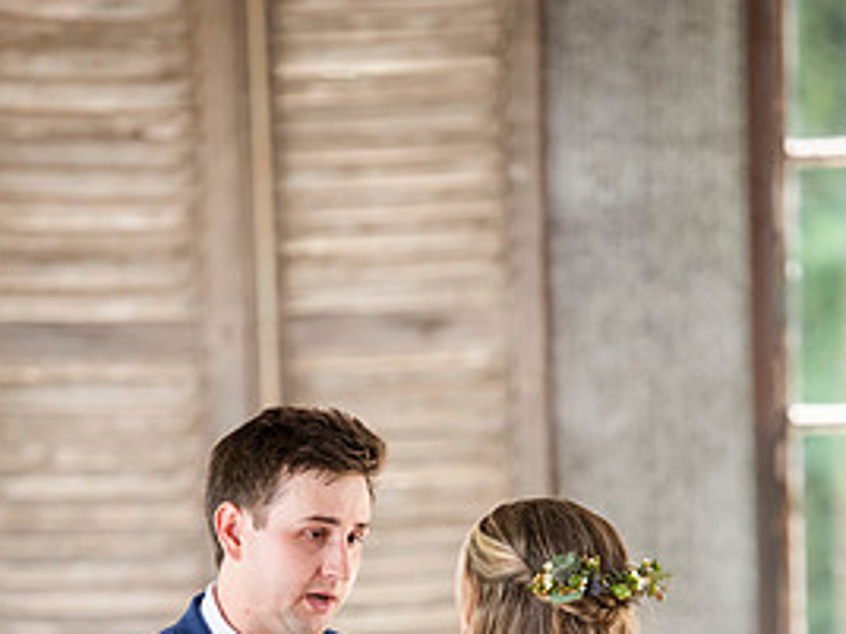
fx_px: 6501
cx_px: 458
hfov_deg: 7.4
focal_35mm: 266
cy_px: 703
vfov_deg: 5.6
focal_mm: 165
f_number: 3.2
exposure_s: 1/800
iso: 1250
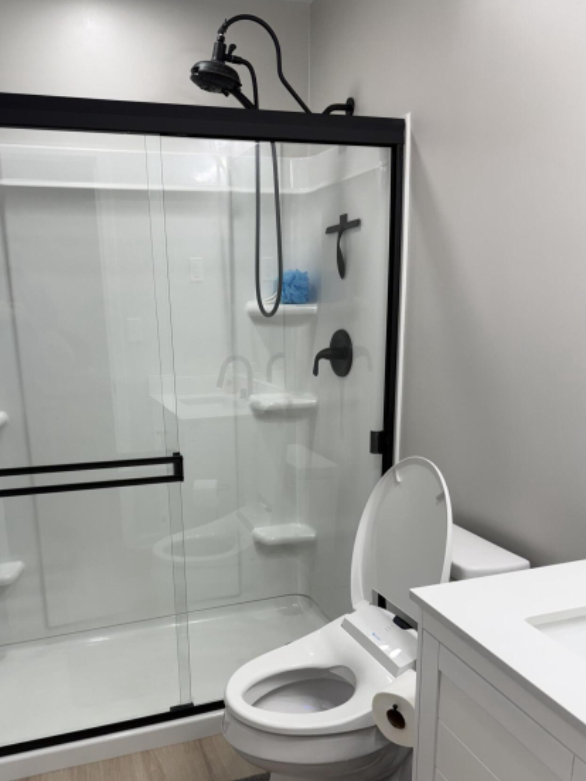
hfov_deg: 48.1
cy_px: 468
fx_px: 655
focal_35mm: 29
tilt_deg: -13.8
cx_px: 248
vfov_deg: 61.1
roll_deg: +1.8
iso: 50
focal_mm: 6.76
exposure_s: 1/120
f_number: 1.78
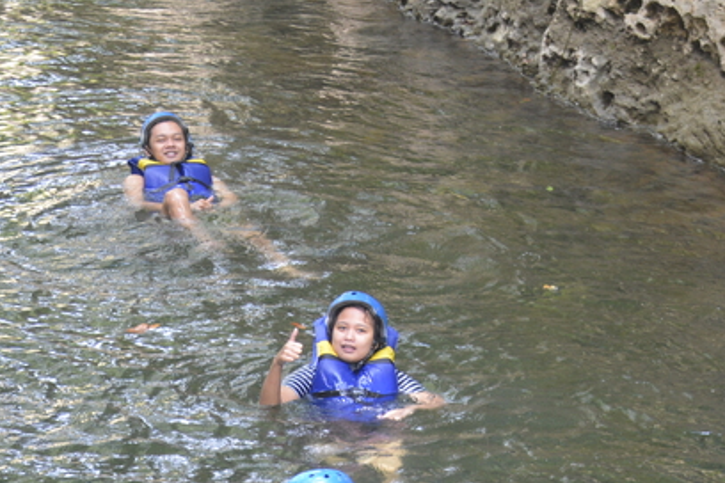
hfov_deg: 9.9
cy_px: 335
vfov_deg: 6.6
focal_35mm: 207
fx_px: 4174
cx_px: 277
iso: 400
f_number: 4.5
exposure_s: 1/80
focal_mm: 55
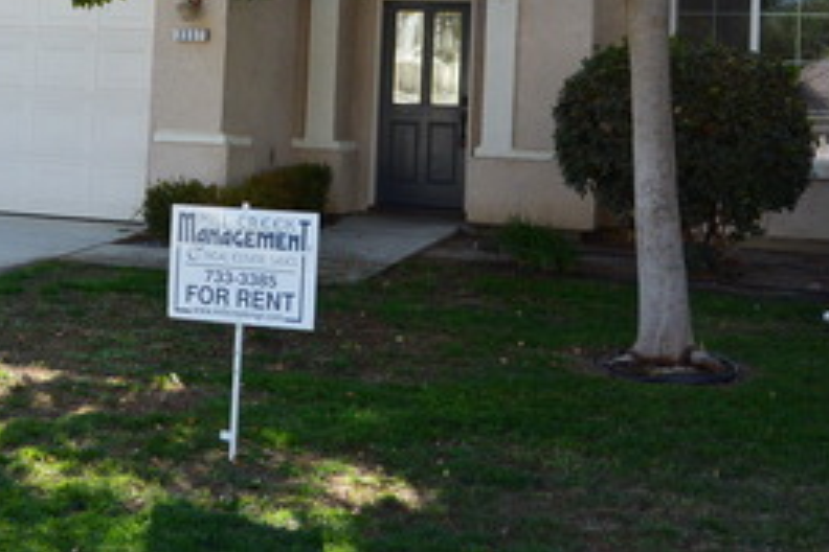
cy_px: 24
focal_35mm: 68
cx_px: 160
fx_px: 1566
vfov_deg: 19.5
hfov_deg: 29.0
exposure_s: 1/500
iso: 160
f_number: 4.5
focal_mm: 13.1
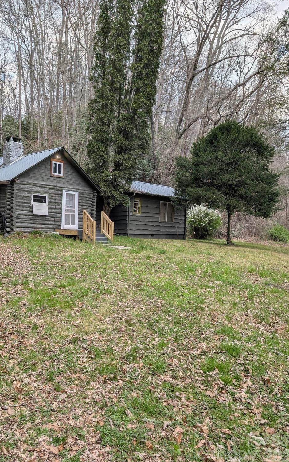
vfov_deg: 70.4
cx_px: 124
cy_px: 232
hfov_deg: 47.5
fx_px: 328
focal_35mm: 26
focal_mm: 6.9
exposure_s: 1/408
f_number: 1.68
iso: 21
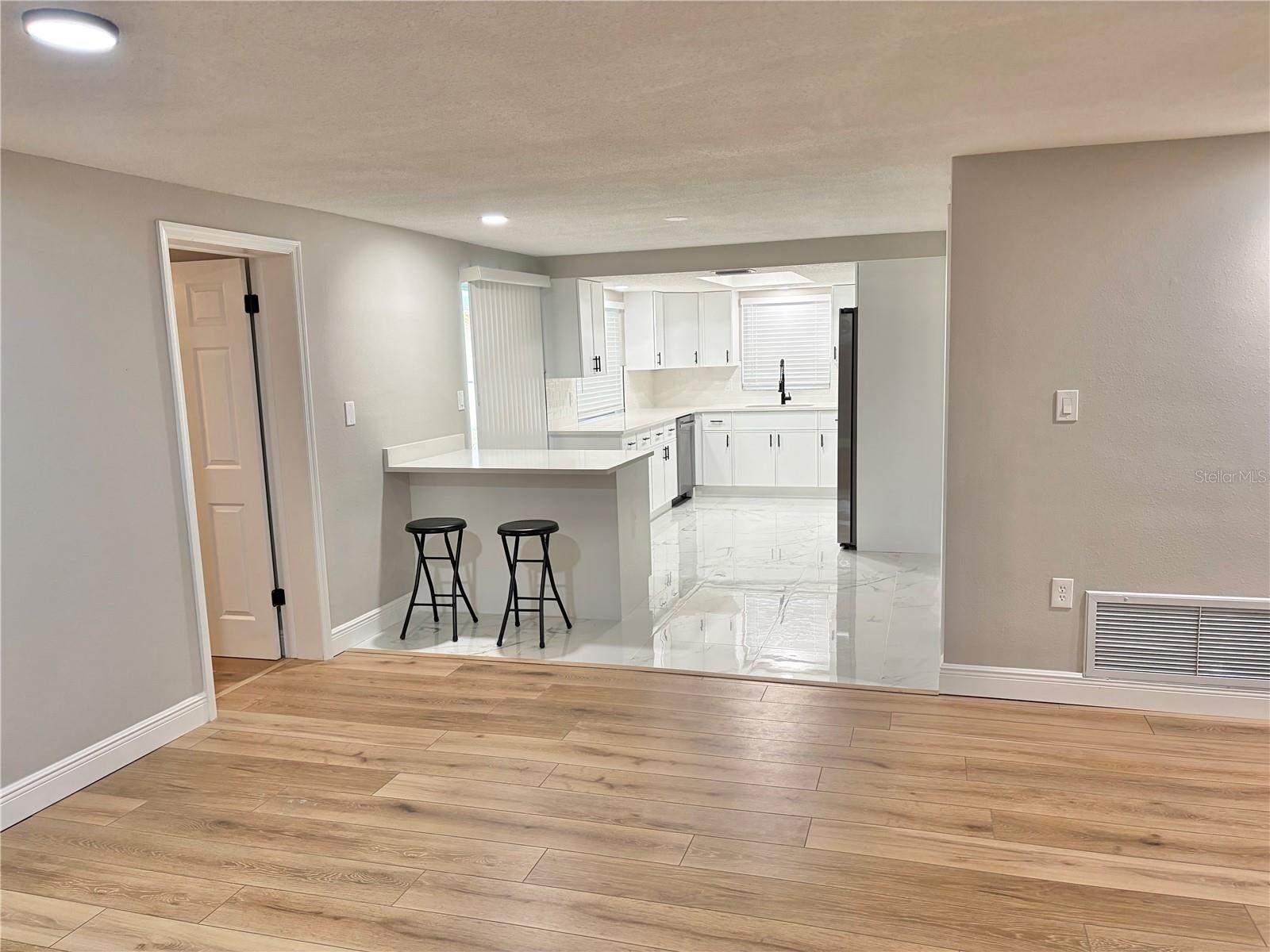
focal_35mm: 26
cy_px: 476
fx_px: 954
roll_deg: +2.2
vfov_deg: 53.1
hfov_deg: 67.3
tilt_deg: -8.1
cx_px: 635
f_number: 1.6
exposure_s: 1/60
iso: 80
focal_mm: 5.96
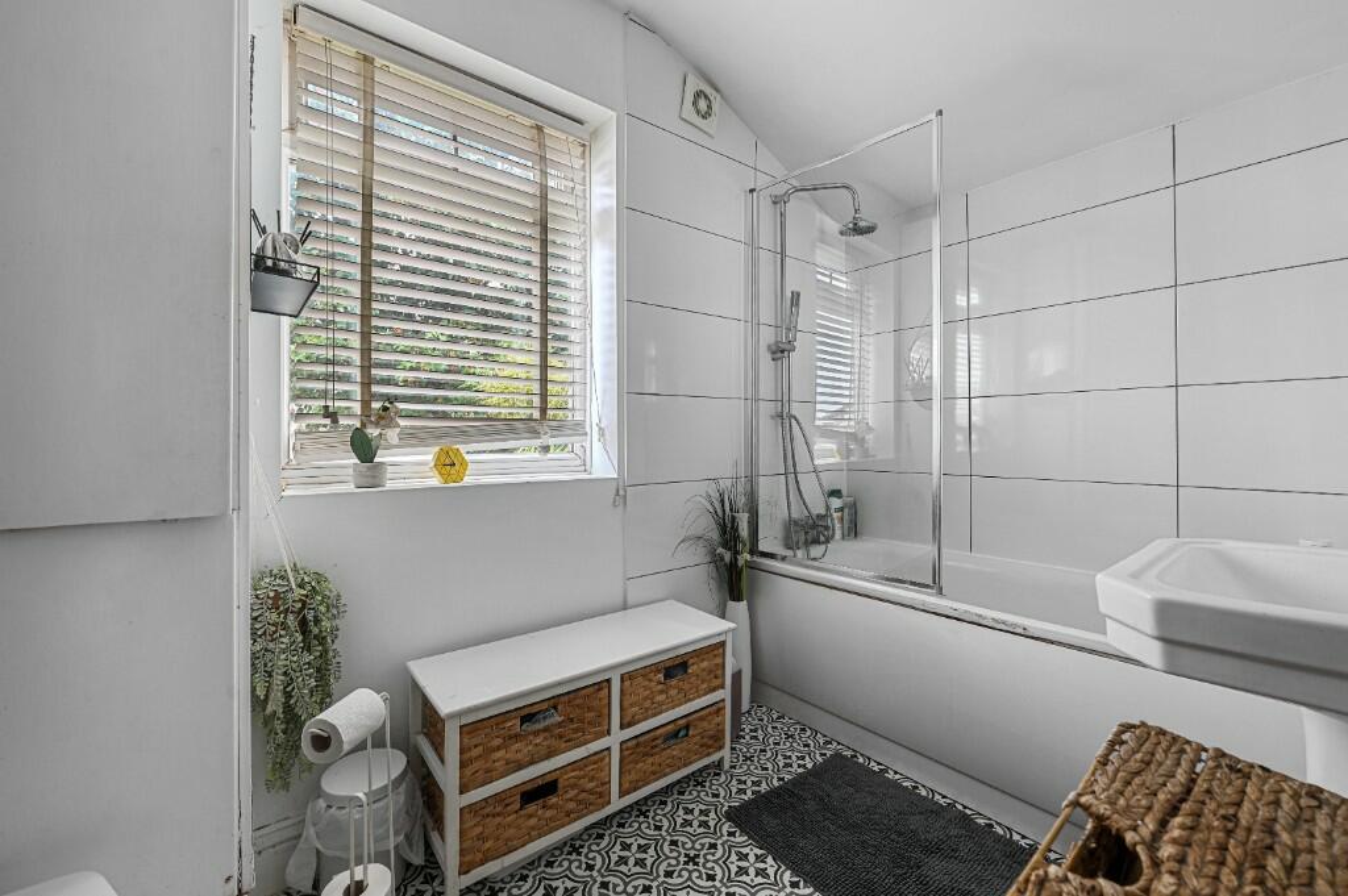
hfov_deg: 104.3
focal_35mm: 14
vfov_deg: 81.1
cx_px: 674
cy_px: 448
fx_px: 524
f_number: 8
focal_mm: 14
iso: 400
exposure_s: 2.5
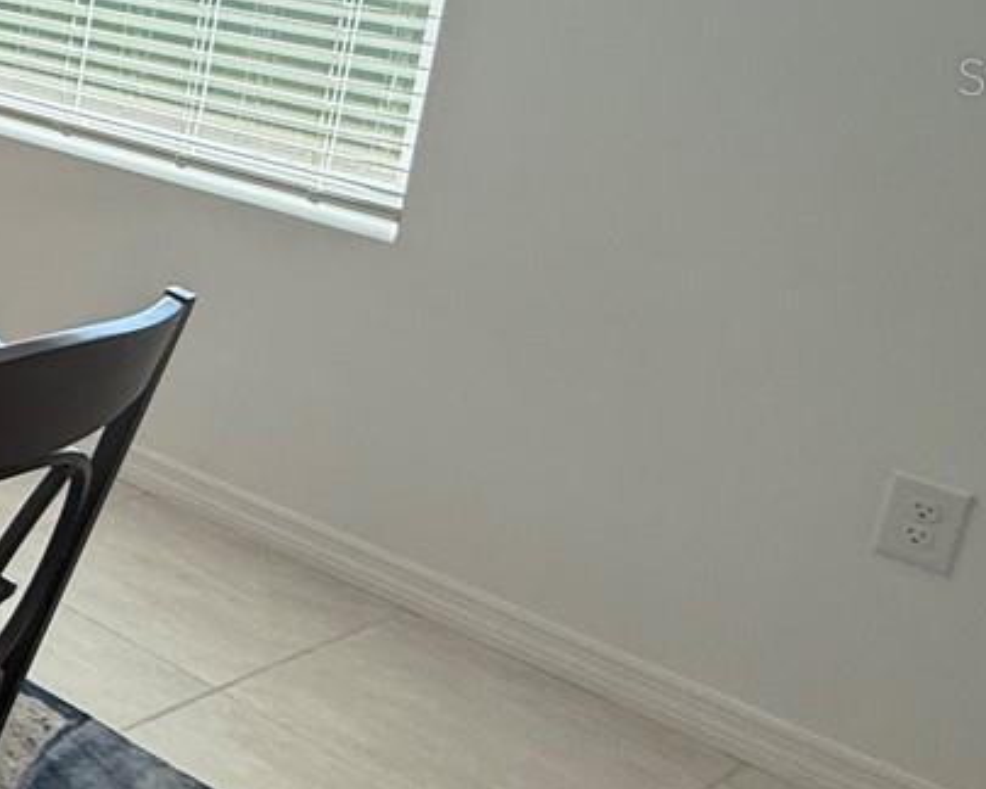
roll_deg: -1.2
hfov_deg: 22.2
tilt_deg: -12.4
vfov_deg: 27.1
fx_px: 1576
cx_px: -760
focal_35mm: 54
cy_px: 75
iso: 80
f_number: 2.2
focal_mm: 2.22
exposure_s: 1/120
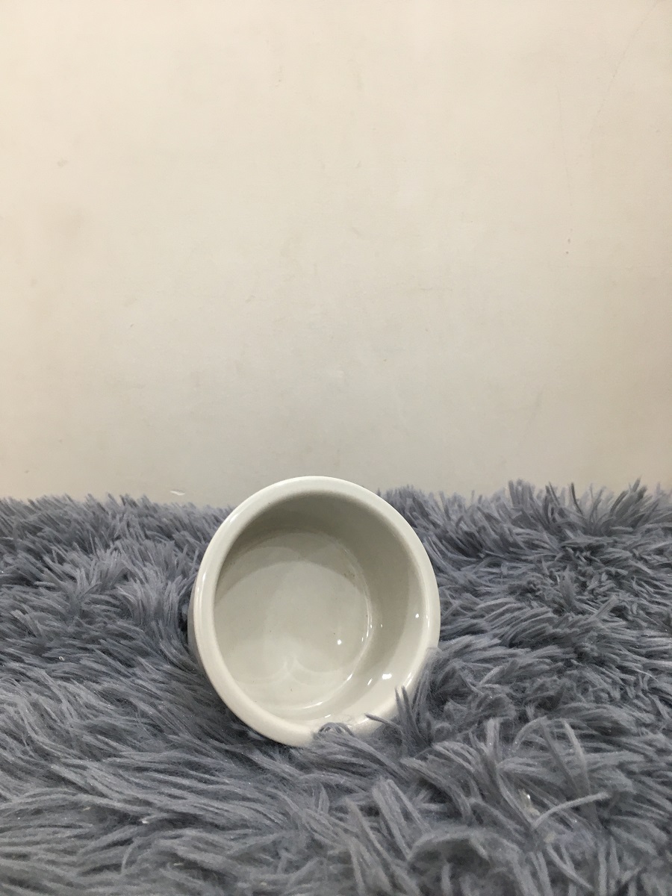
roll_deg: +1.5
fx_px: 751
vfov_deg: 61.7
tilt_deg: -14.8
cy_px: 448
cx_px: 336
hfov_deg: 48.2
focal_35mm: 29
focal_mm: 4.15
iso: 80
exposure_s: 1/33
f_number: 2.2
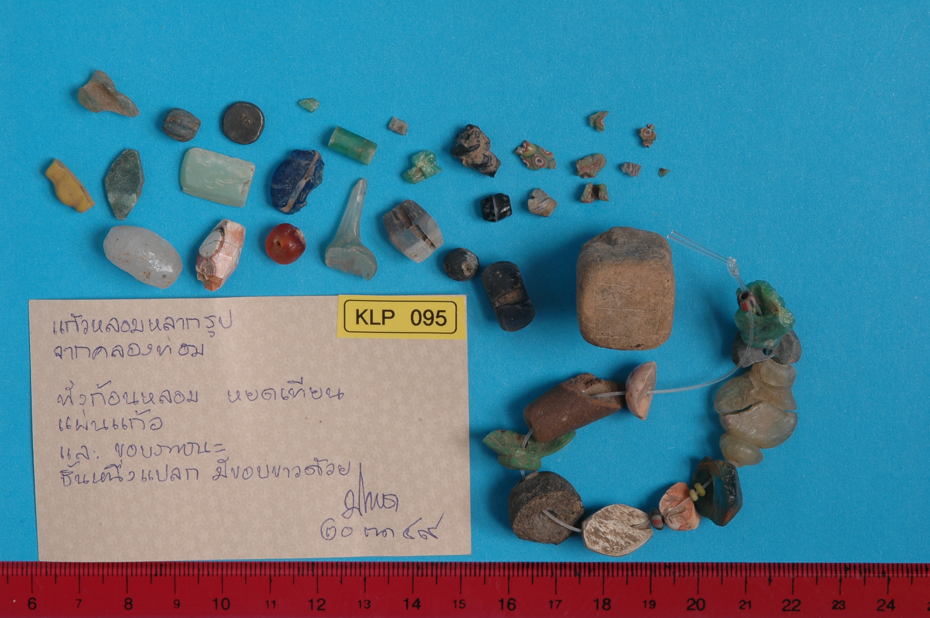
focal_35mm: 105
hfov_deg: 19.5
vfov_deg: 13.0
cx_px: 465
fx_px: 2710
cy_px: 309
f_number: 25
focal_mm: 70
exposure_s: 1/6
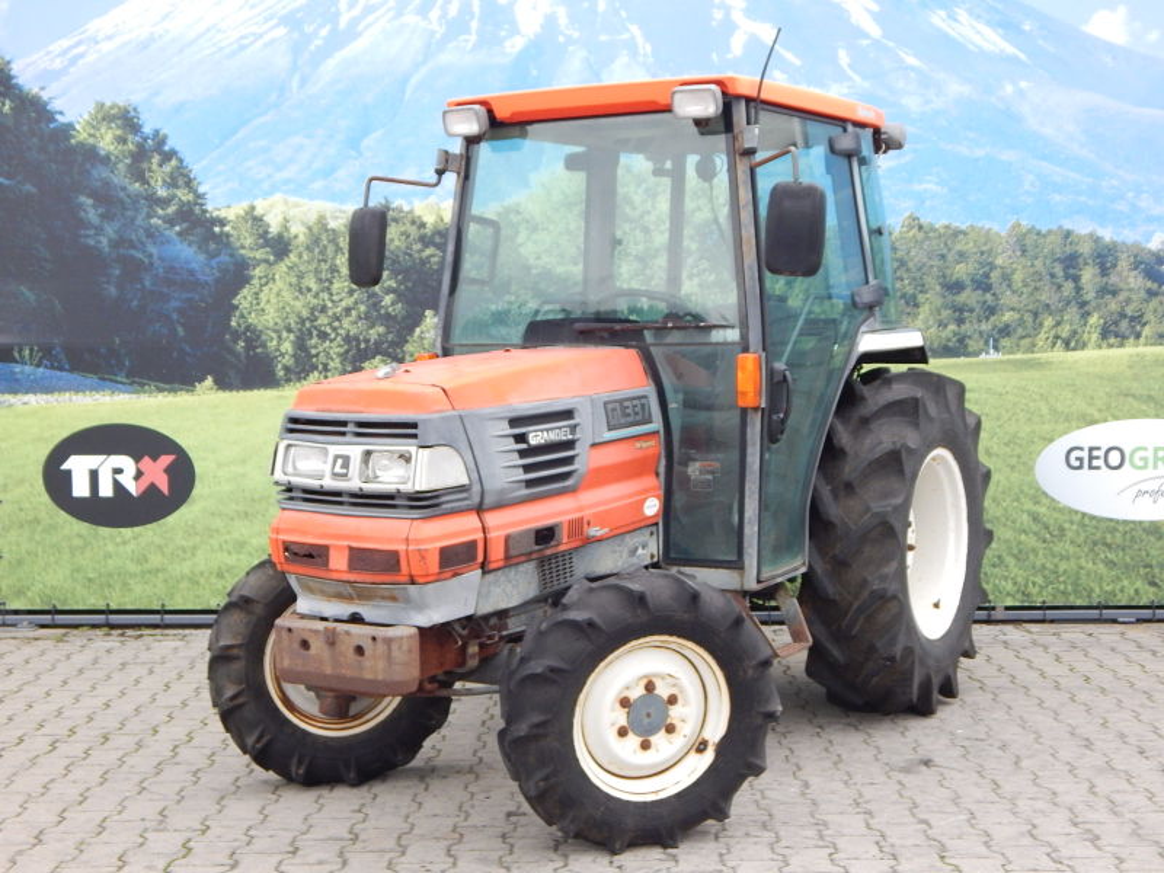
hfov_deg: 39.7
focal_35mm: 48
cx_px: 582
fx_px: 1614
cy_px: 436
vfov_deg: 30.3
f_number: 3.7
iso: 400
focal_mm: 8.6
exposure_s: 1/250
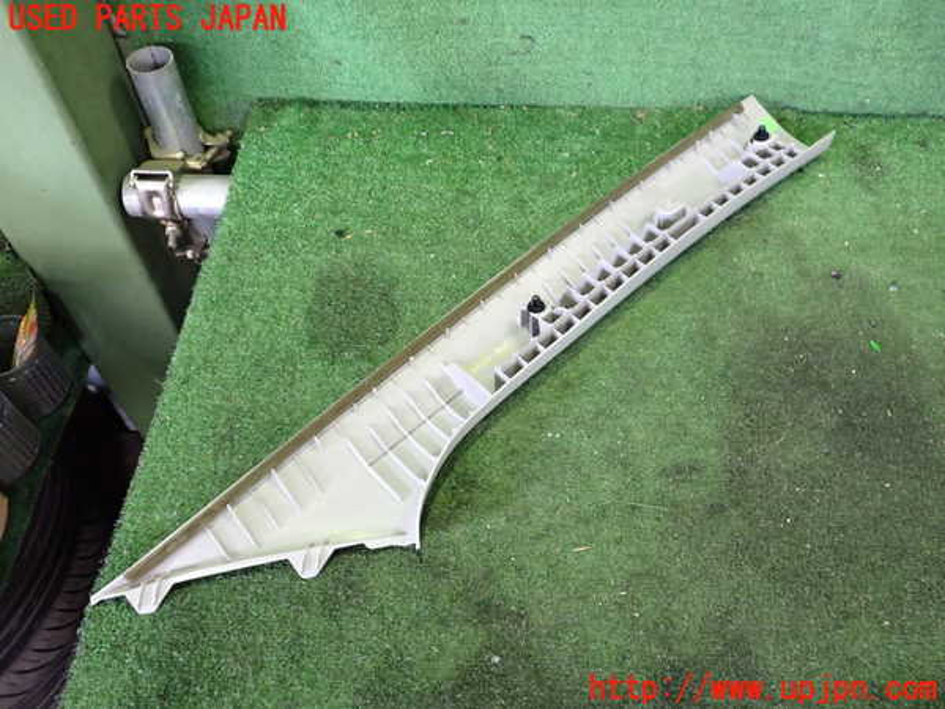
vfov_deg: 46.8
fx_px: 819
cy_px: 354
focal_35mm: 30
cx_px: 472
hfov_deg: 60.0
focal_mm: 5.4
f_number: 2.3
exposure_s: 1/30
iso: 500
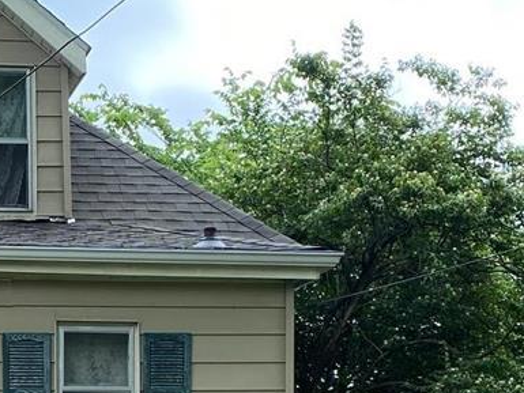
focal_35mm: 108
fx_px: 1635
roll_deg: +0.0
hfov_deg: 17.7
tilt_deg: -1.9
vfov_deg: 12.9
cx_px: -19
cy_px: 617
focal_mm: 4.25
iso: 32
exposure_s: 1/658
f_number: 1.8
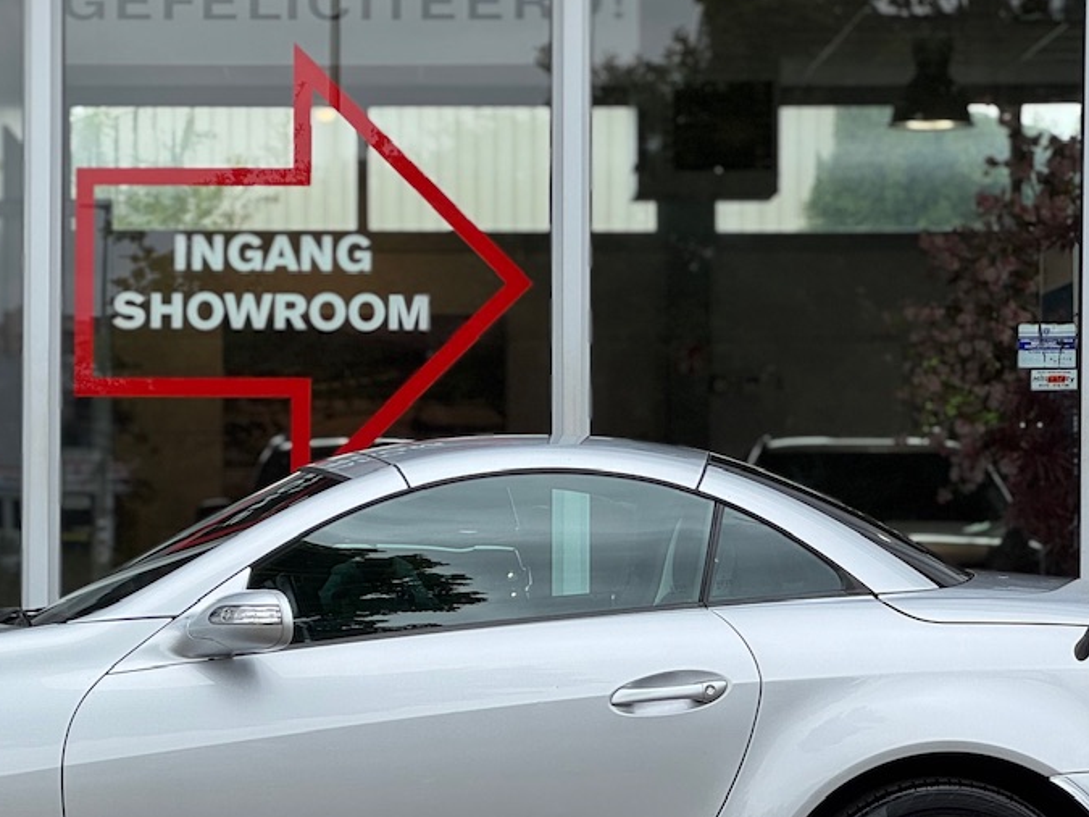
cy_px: 660
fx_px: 4592
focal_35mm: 146
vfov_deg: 10.1
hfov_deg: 13.5
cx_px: 313
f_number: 2.8
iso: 25
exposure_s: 1/228
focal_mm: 9
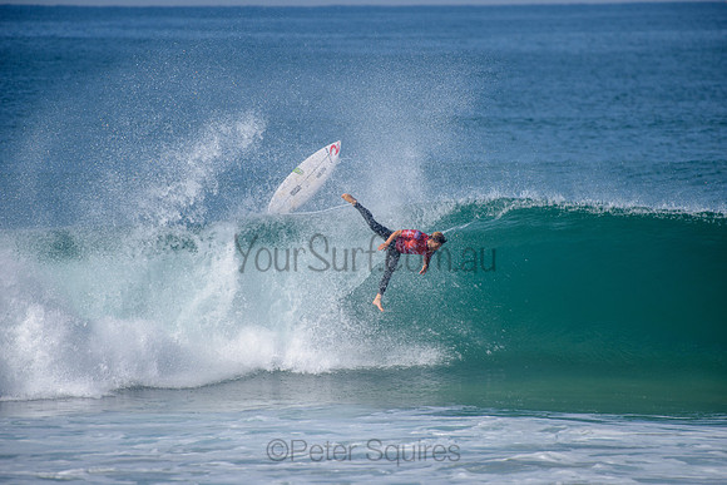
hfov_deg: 4.1
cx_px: 364
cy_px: 242
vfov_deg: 2.8
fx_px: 10099
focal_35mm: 500
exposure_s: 1/2000
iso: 160
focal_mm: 500
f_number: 5.6
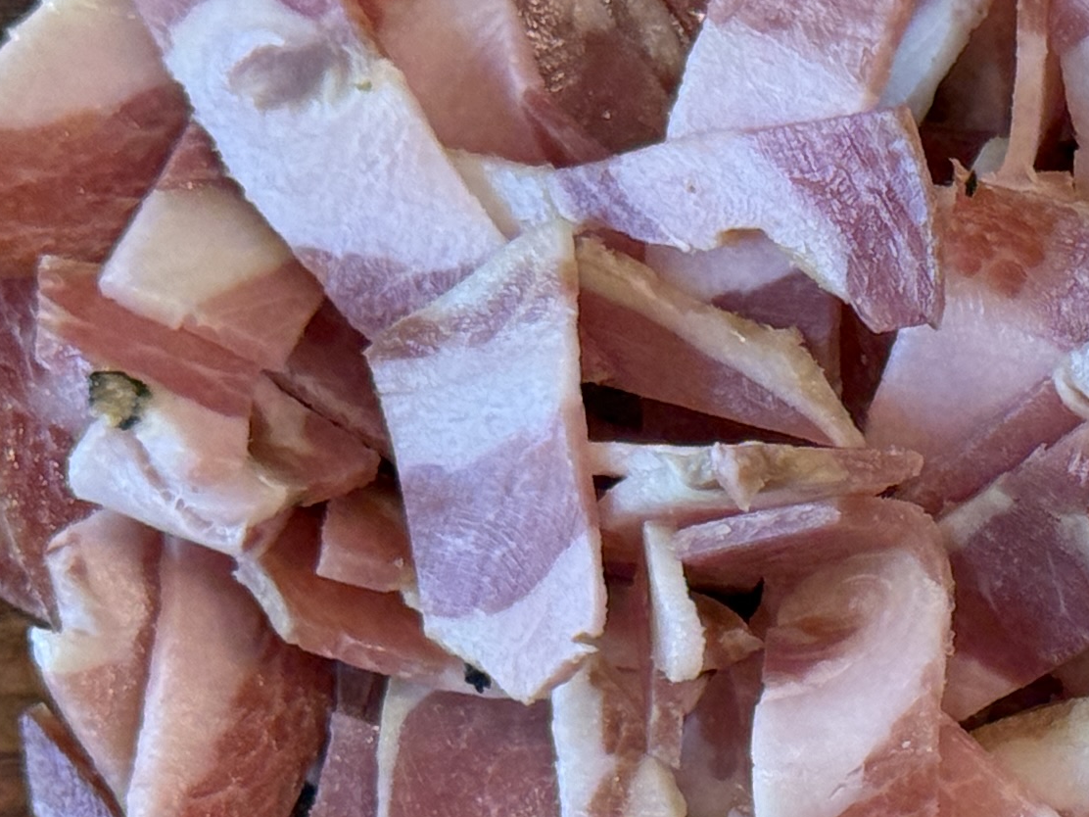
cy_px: 588
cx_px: 1412
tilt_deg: -84.8
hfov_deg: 11.1
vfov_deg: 8.5
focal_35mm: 174
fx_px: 5474
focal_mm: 6.76
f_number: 1.78
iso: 125
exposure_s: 1/120
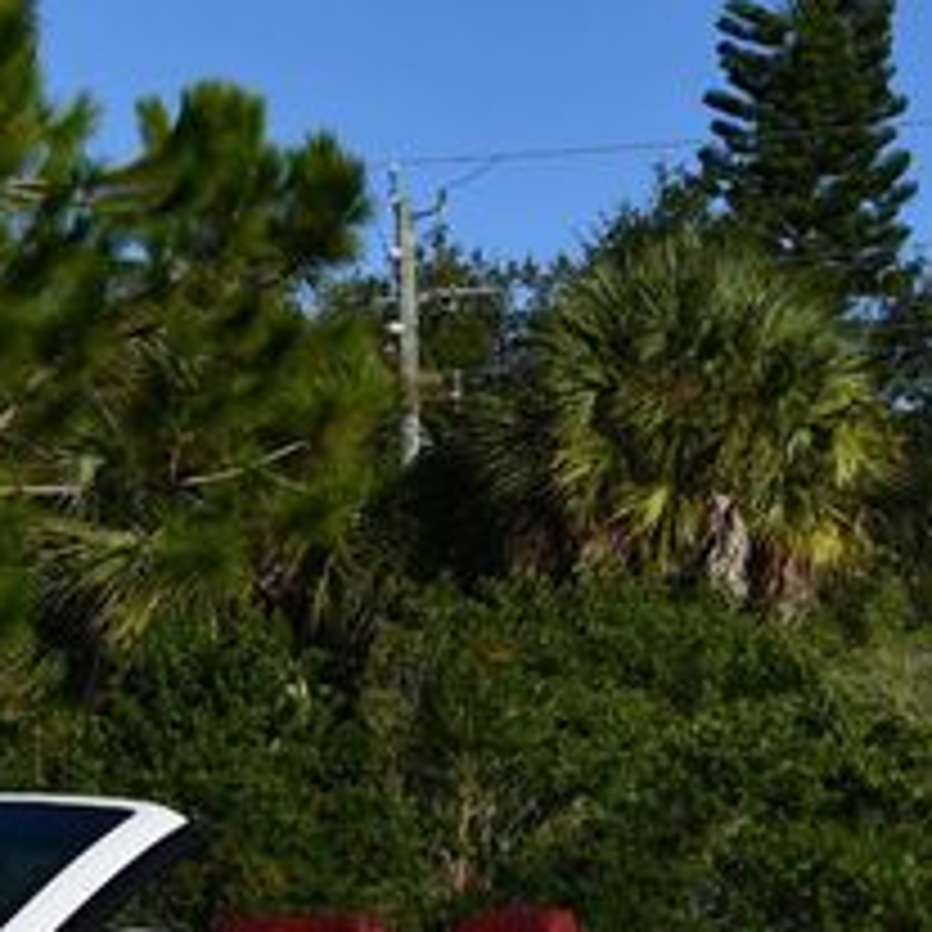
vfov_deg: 13.6
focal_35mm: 126
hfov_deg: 13.4
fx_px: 3838
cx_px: -266
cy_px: 959
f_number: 9
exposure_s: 1/320
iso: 100
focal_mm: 24
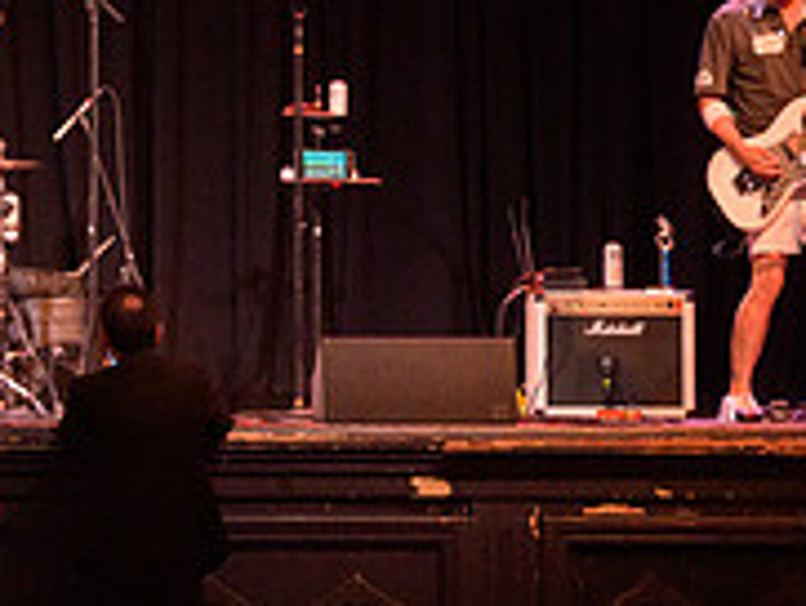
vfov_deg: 6.9
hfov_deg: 9.0
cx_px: -151
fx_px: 5033
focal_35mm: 216
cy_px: 60
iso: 4000
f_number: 2.8
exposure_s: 1/200
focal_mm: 70
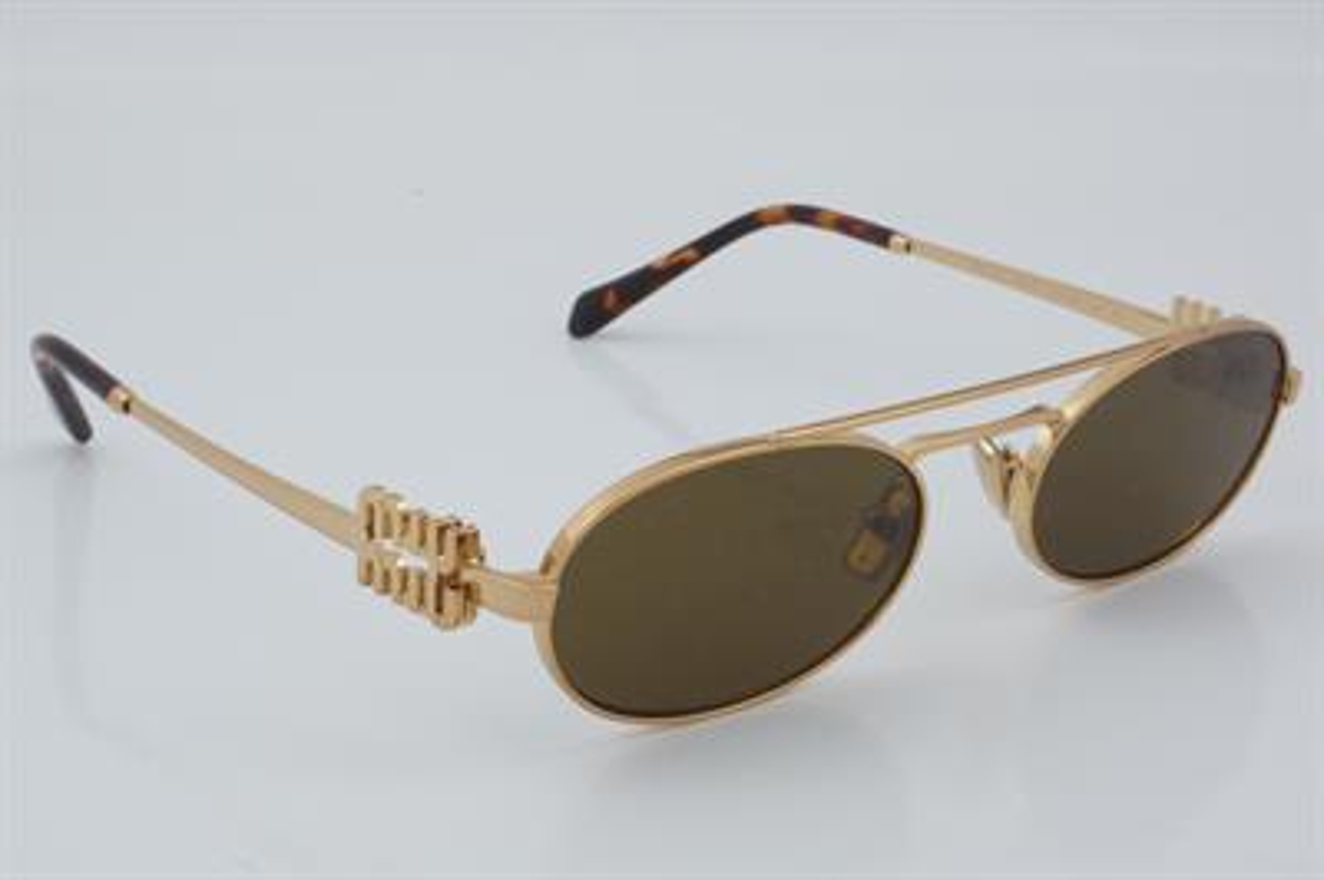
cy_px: 440
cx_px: 662
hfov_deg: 27.0
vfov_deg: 18.2
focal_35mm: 75
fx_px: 2756
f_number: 32
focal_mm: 50
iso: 100
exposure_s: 1/4
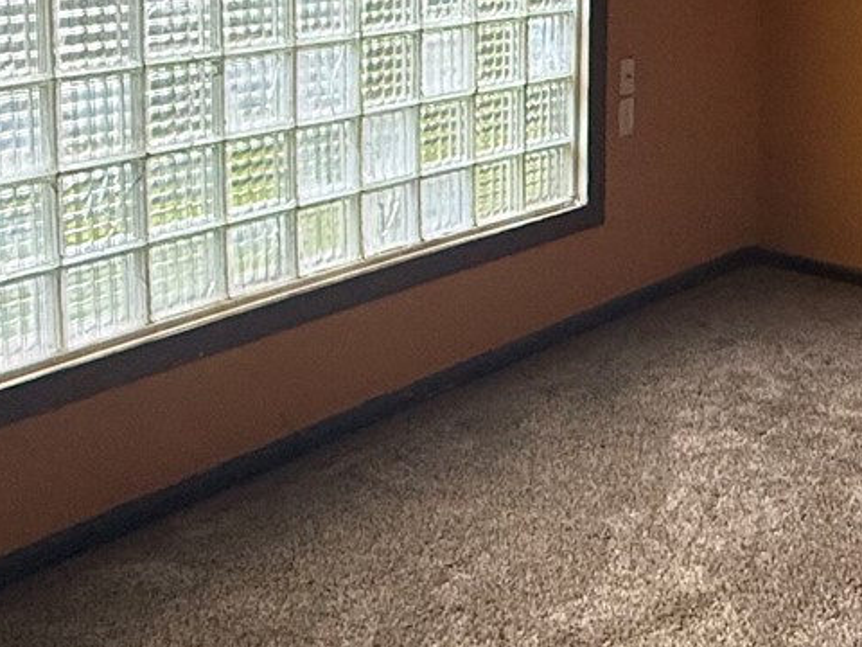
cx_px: 727
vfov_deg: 24.9
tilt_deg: -6.8
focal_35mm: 56
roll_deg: -1.5
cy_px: -2
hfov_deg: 33.1
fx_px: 1394
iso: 250
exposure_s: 1/60
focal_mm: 2.22
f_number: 2.2
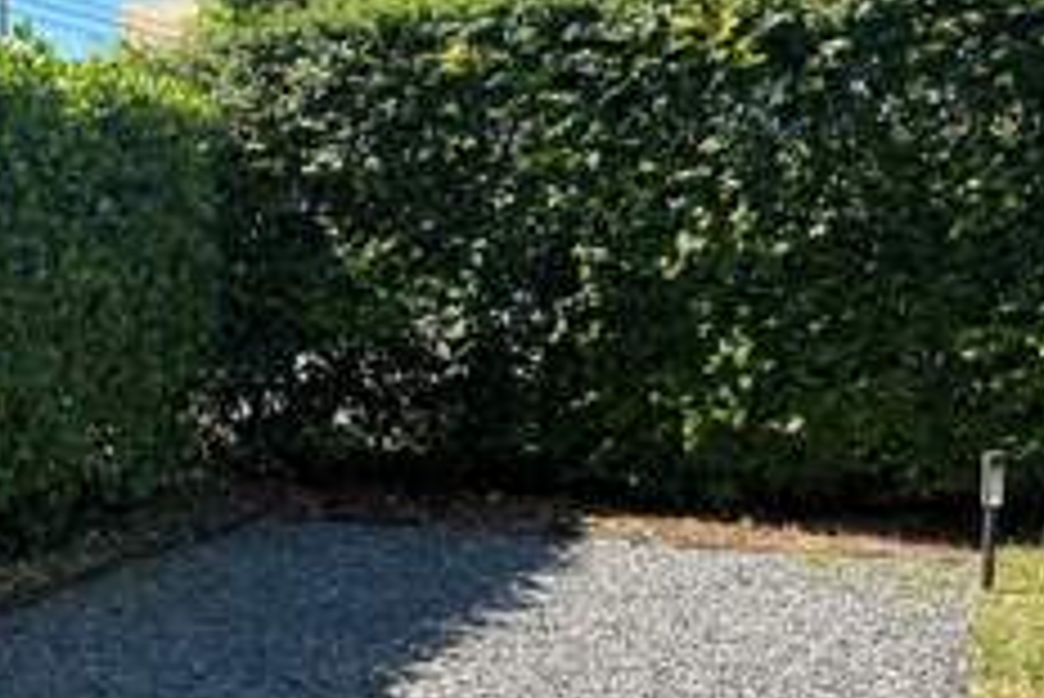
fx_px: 1625
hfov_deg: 33.5
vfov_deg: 23.8
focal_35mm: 56
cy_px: 585
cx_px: 86
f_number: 1.5
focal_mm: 5.7
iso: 50
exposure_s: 1/1159
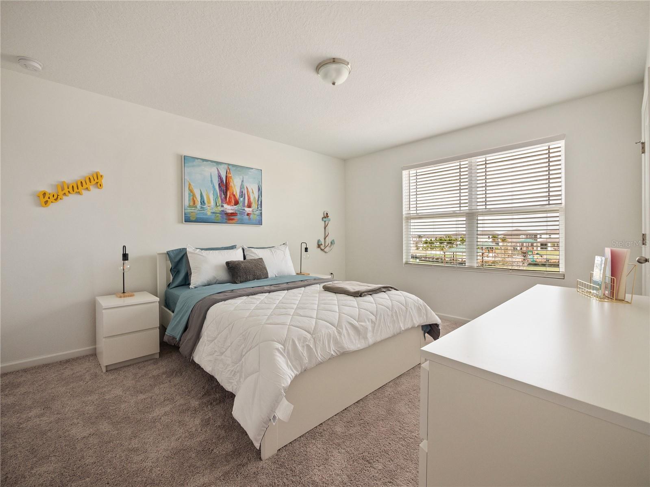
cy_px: 244
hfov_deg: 102.1
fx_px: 263
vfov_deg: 85.7
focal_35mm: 14
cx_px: 325
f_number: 4
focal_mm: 7
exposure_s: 1/60
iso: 400
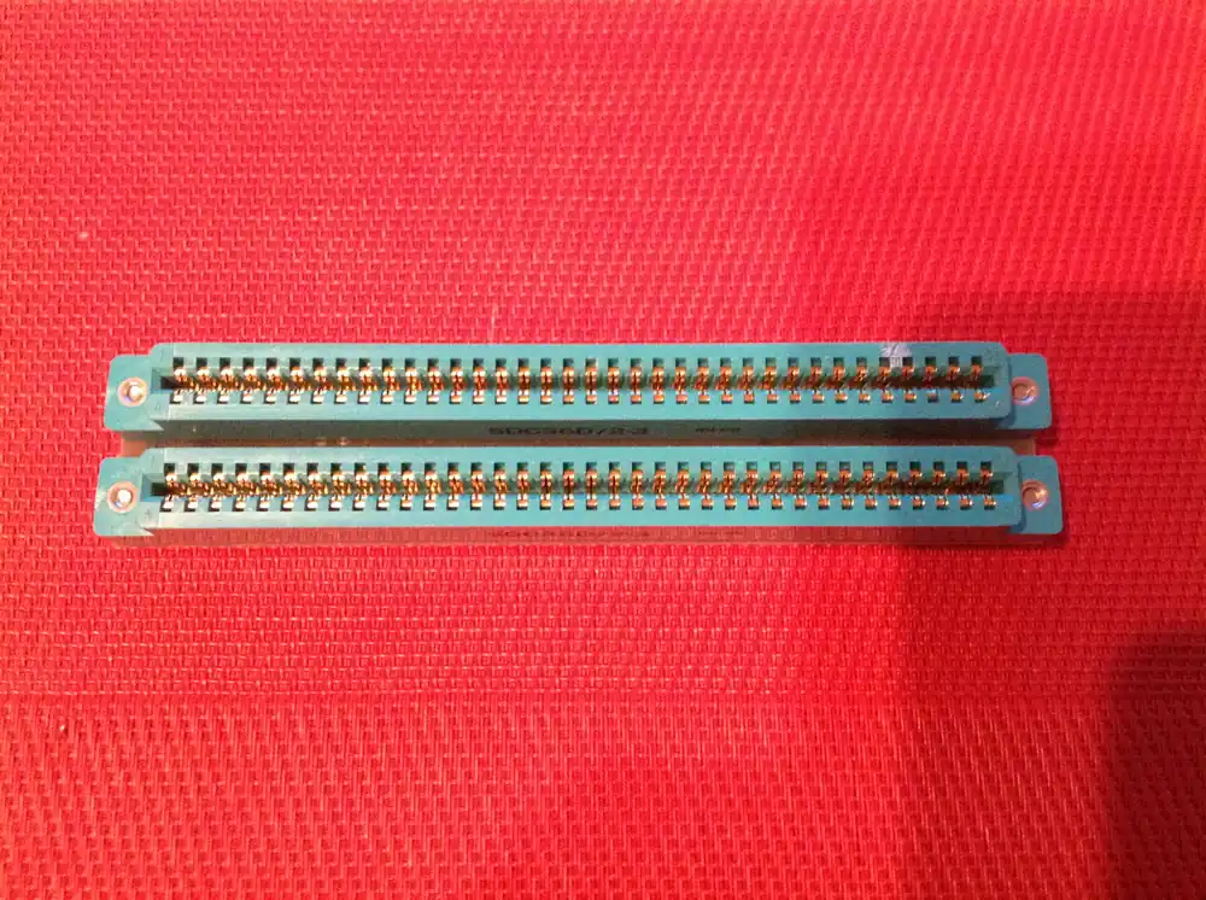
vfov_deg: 40.6
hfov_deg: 52.7
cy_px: 450
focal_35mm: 35
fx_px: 1217
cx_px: 603
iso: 800
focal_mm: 4.28
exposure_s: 1/15
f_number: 2.4
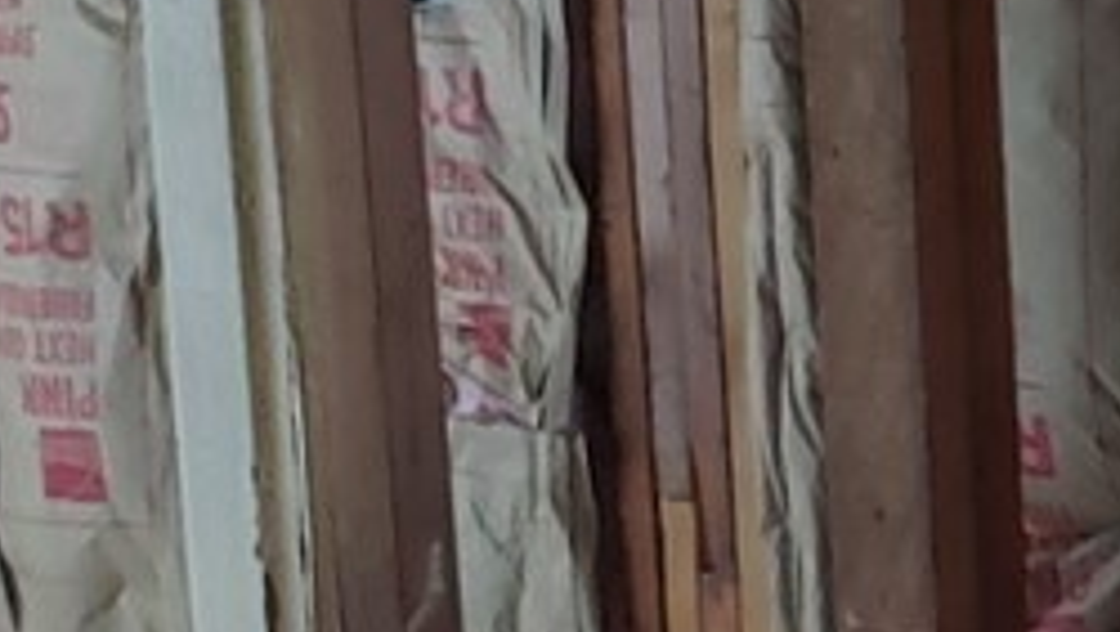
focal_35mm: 181
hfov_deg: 10.7
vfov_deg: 6.7
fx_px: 5379
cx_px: 2374
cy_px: 753
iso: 250
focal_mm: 4.3
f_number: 1.5
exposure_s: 1/28
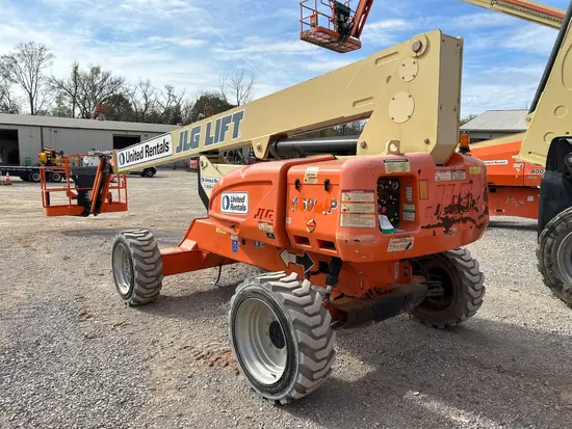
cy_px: 214
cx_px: 286
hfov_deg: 67.3
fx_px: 430
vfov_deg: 53.1
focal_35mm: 26
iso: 50
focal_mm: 5.7
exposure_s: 1/3831
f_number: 1.5
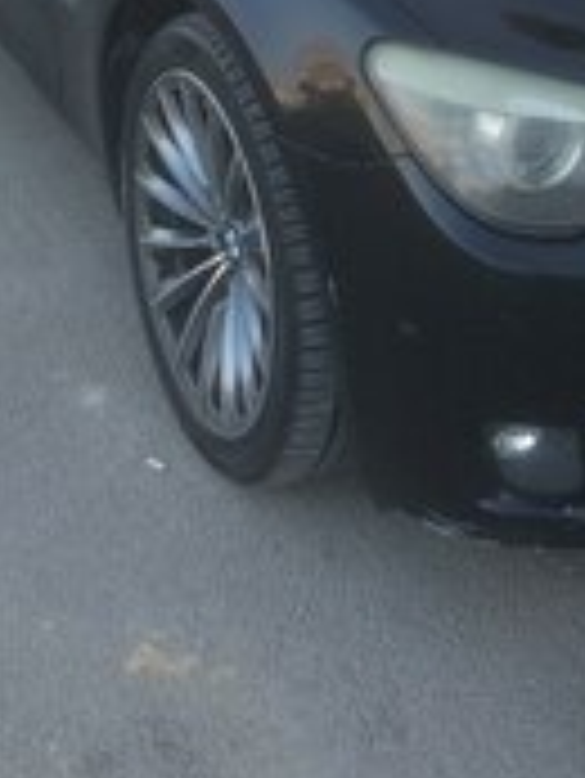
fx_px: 1868
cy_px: -148
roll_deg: -1.4
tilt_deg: -14.0
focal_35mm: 83
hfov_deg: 17.5
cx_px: 544
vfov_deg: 21.8
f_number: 2.2
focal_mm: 4.15
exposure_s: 1/100
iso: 32
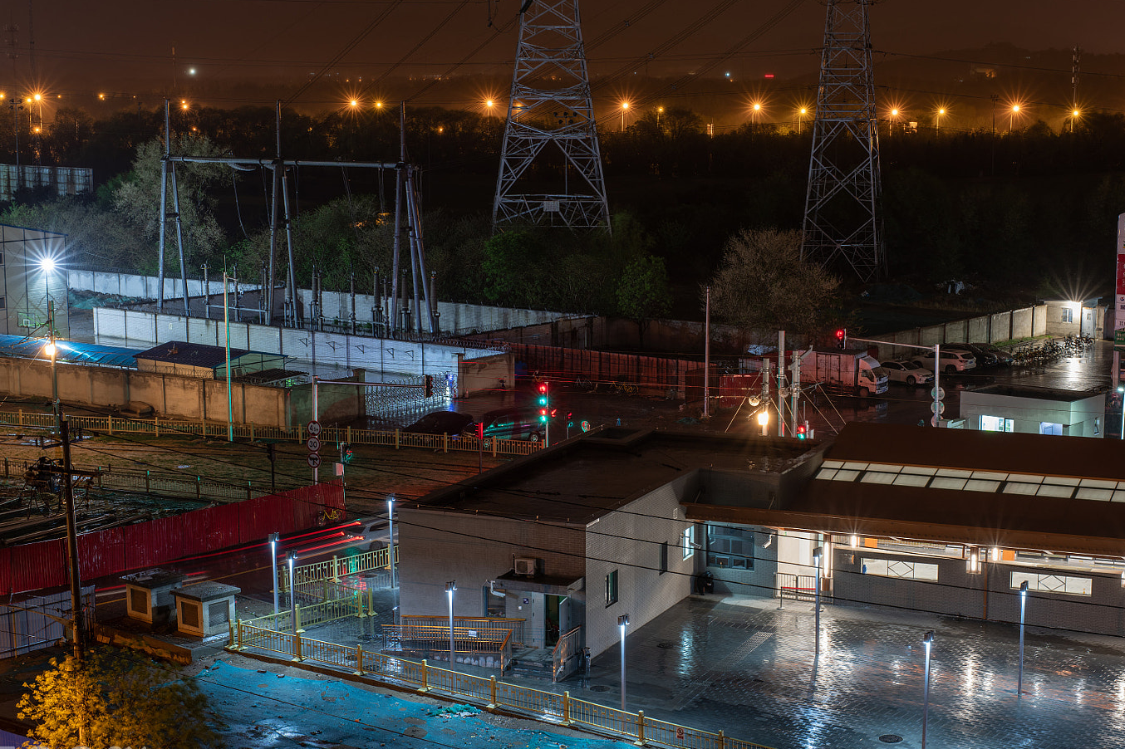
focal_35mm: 65
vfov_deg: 20.9
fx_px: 2031
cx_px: 605
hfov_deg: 31.0
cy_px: 432
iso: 64
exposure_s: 10
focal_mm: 55
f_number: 9
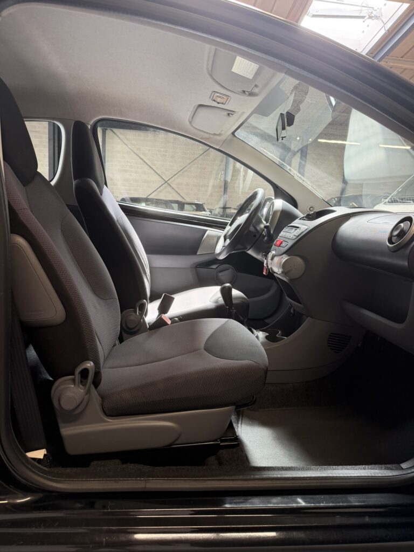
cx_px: 207
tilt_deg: -10.0
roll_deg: -3.5
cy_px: 276
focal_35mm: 24
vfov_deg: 71.6
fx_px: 383
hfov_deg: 56.8
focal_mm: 6.76
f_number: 1.78
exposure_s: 1/105
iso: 200
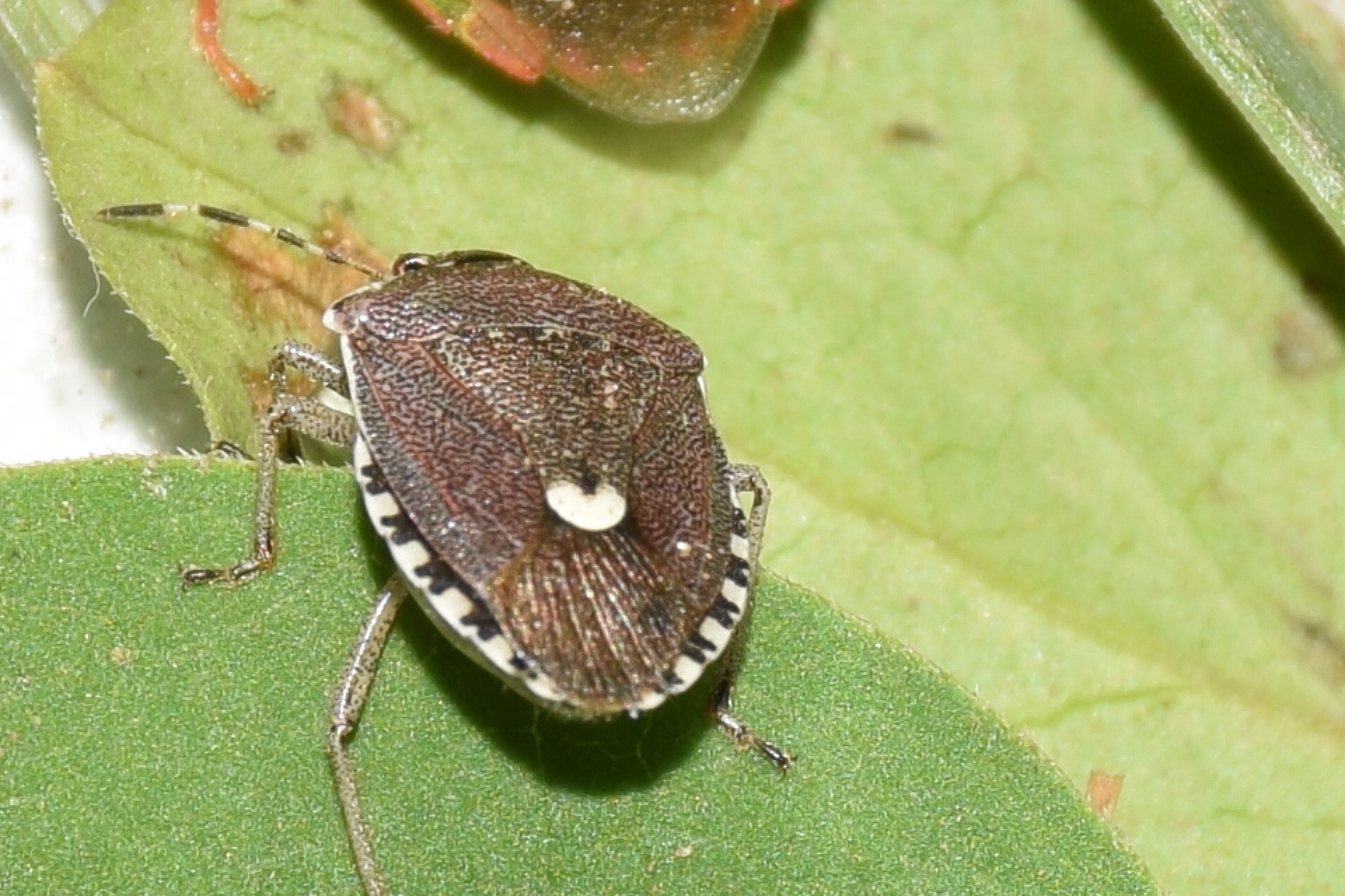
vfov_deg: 7.5
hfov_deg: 11.2
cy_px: 448
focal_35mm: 183
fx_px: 6837
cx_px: 672
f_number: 11
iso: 100
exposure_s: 1/160
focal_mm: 122
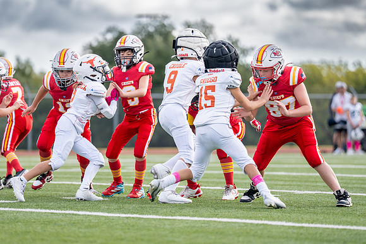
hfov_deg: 7.7
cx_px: 133
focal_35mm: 266
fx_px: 2704
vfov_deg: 5.2
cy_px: 110
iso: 320
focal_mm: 200
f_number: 2.8
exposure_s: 1/2500
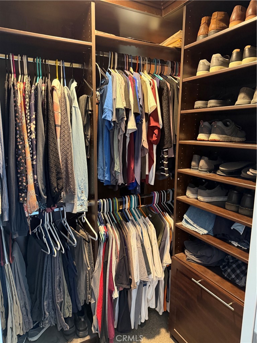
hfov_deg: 56.8
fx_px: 238
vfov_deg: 71.6
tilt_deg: -11.3
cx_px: 128
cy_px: 172
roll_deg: -0.8
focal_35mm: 24
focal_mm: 6.76
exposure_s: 1/40
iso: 640
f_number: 1.78
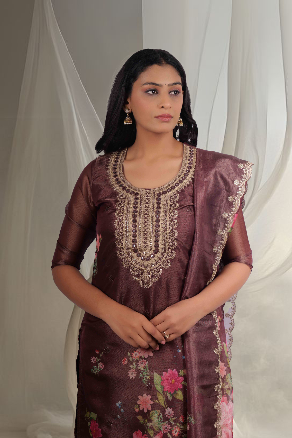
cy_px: 219
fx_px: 730
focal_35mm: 60
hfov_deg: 22.6
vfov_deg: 33.4
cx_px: 146
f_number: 5.6
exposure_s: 1/160
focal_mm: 60
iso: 250
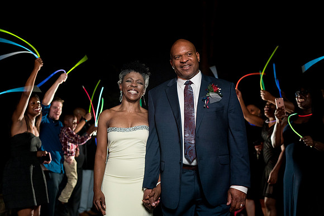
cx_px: 152
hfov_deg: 51.4
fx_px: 337
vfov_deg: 35.6
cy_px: 101
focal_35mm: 37
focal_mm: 35
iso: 2000
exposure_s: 1/100
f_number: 2
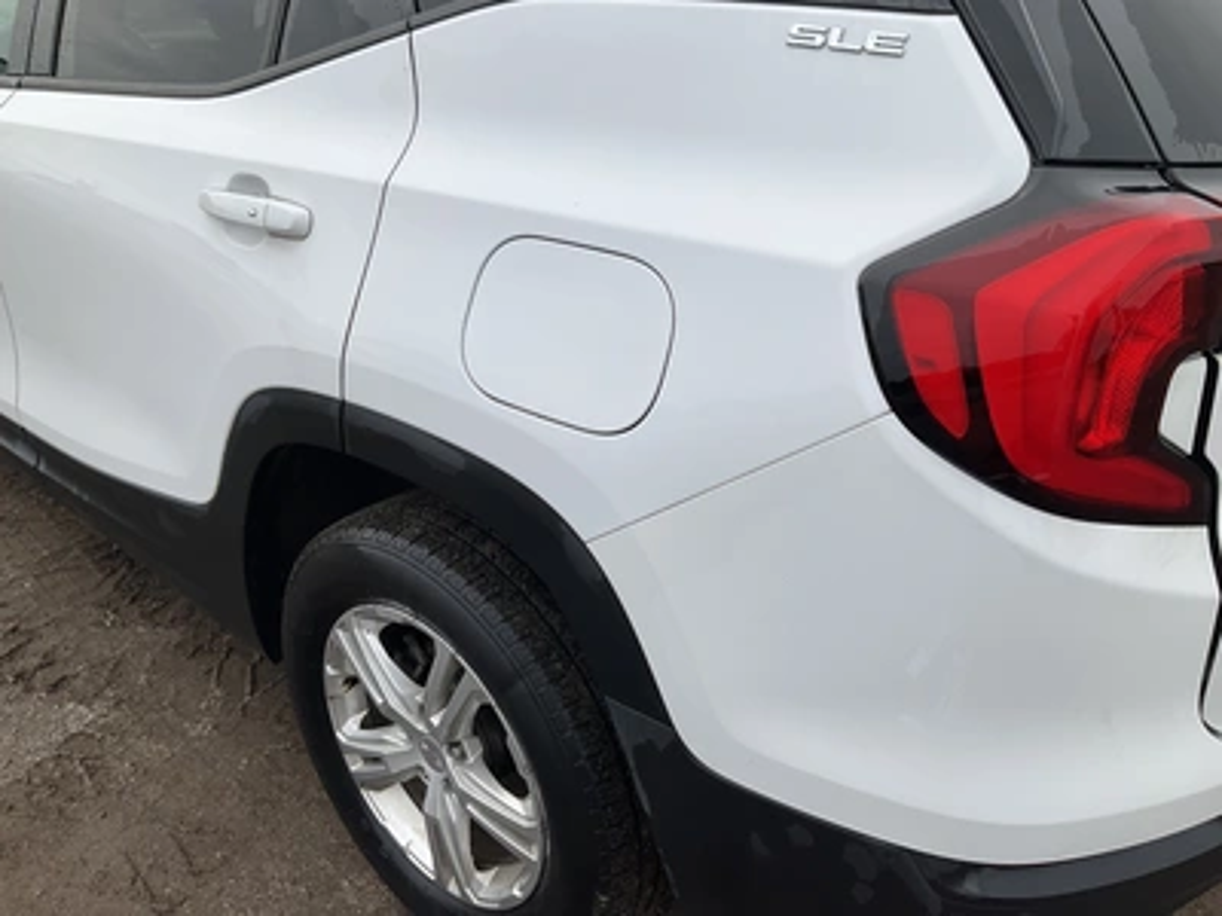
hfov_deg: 61.7
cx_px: 611
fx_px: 1024
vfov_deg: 48.2
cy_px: 458
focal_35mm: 29
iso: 25
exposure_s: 1/1626
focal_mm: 3
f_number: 1.8
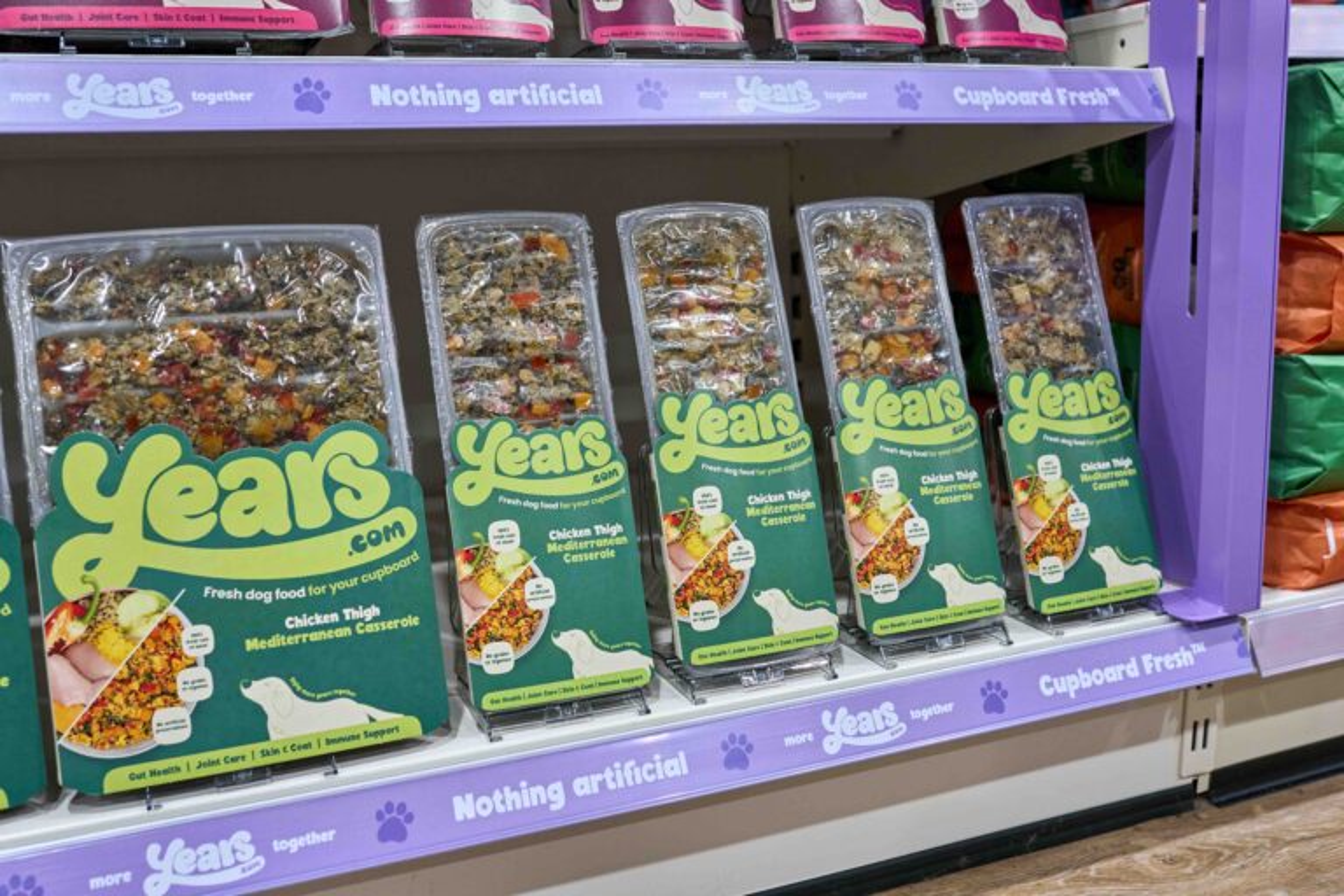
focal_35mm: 35
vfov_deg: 37.9
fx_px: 1307
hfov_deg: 54.4
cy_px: 448
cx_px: 672
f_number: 5
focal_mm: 35
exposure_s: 1/250
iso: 1600
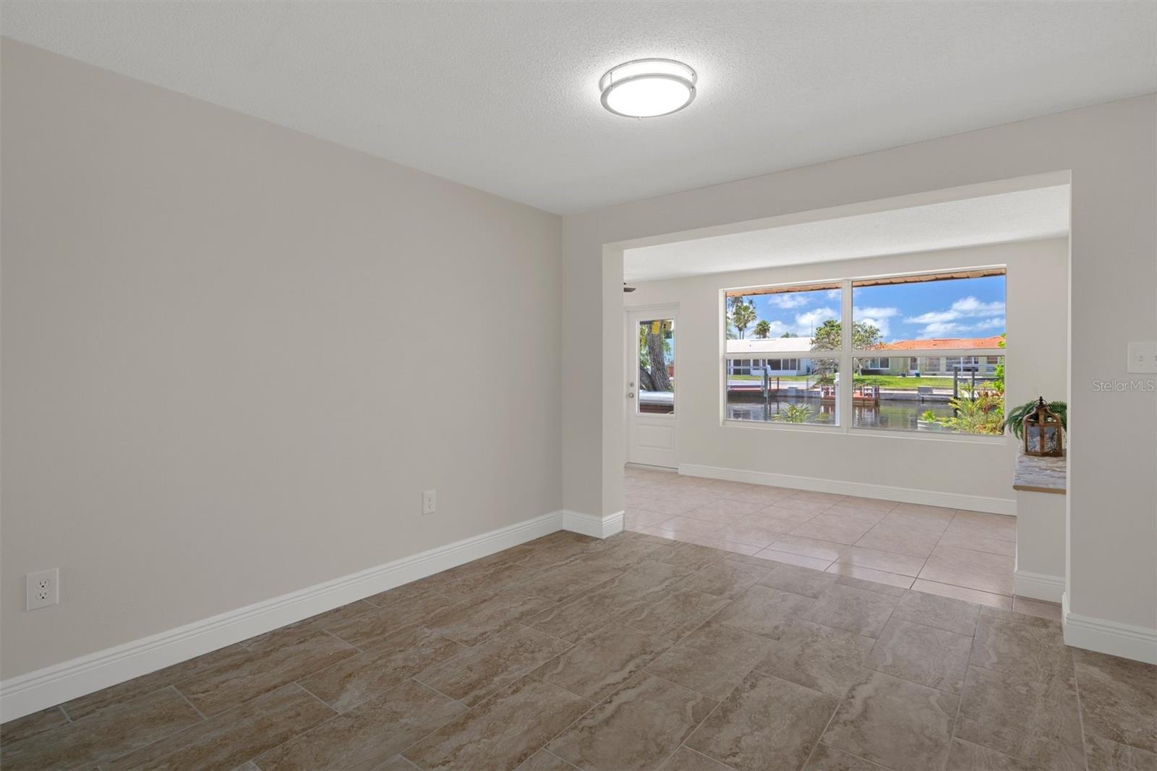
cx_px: 578
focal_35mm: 17
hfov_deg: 93.3
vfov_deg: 70.4
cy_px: 386
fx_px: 546
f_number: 9
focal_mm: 17
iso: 320
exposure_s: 1/10
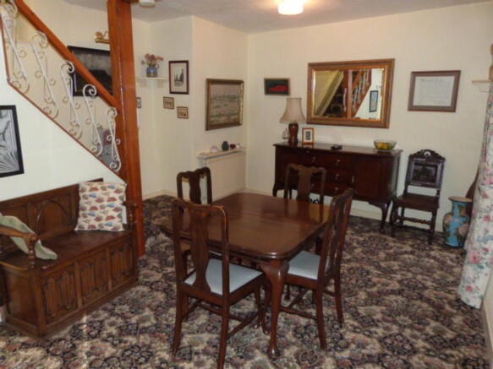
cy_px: 184
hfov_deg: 69.4
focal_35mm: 25
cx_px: 246
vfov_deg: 54.9
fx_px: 356
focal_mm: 4.5
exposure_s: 1/60
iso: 400
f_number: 2.8
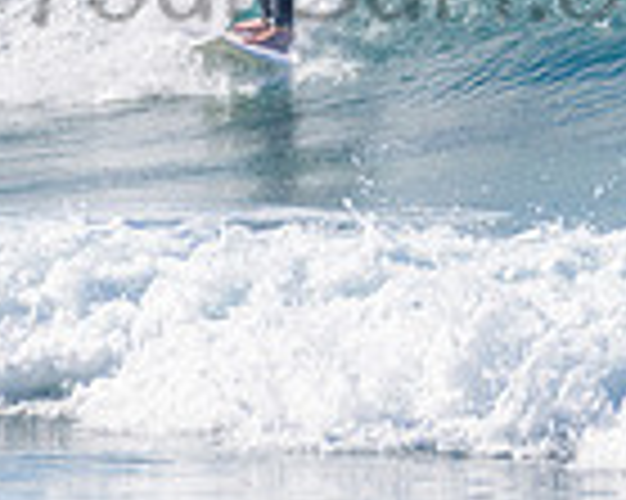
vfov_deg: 0.6
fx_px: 44601
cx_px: 310
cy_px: -106
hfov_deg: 0.8
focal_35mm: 2409
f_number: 5.6
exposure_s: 1/2000
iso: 140
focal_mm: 500
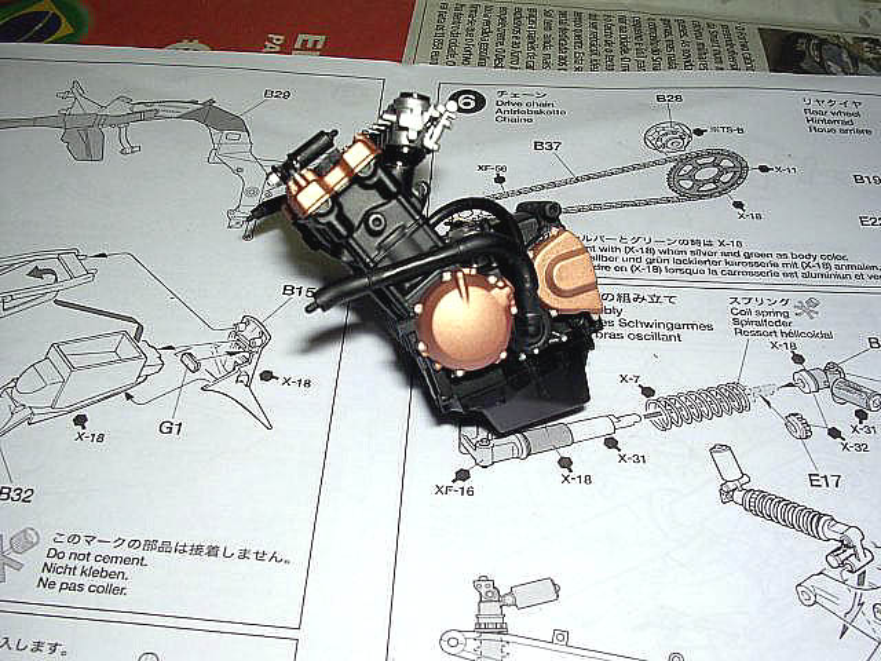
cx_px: 440
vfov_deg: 37.7
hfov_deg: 49.0
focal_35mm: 38
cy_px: 330
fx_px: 967
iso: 100
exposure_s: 1/60.1
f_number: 5.6
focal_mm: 5.8
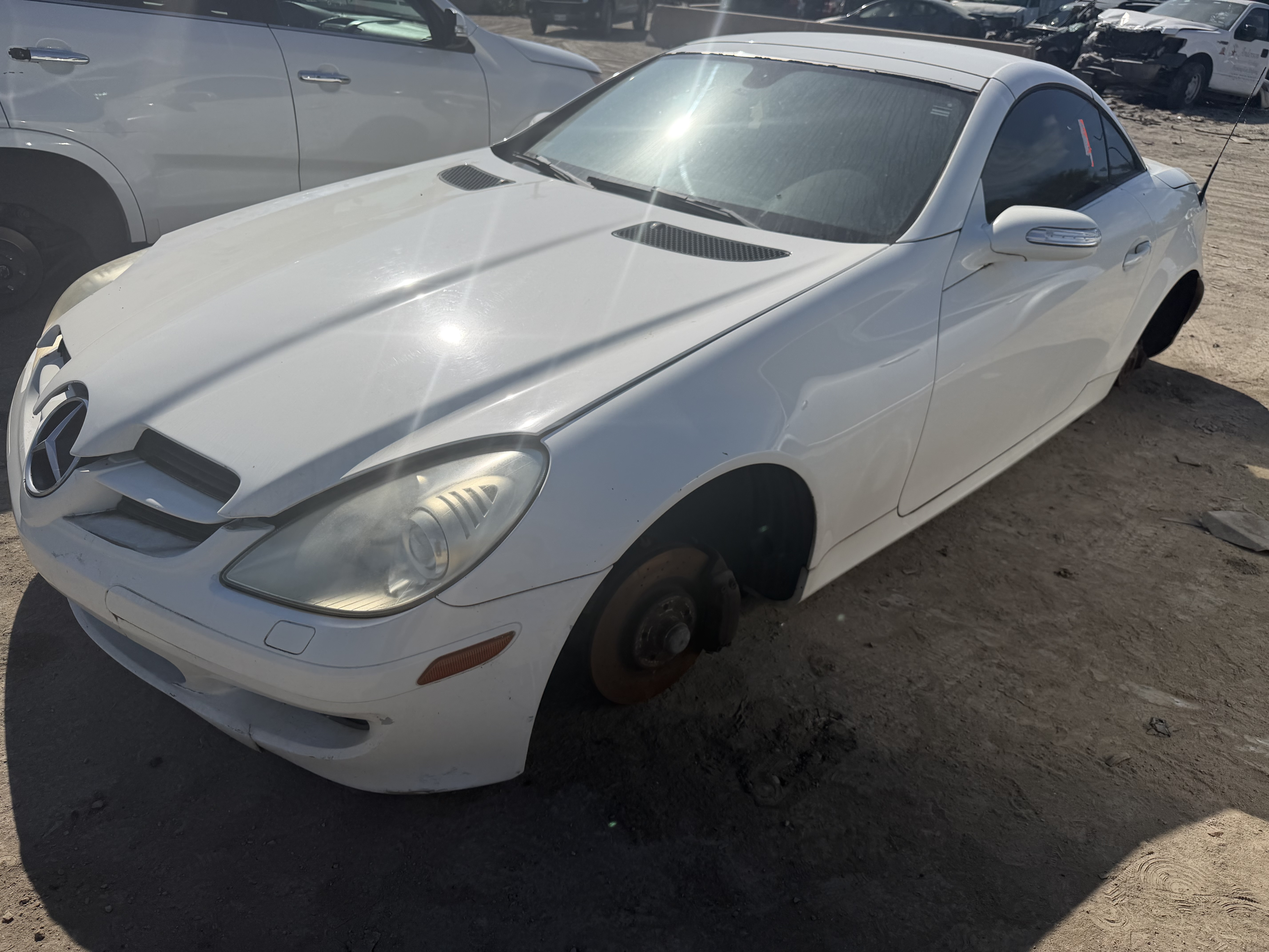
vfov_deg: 56.8
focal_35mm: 24
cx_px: 634
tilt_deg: -29.6
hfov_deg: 71.6
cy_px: 476
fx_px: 880
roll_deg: -3.8
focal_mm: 6.76
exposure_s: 1/11905
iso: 80
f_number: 1.78
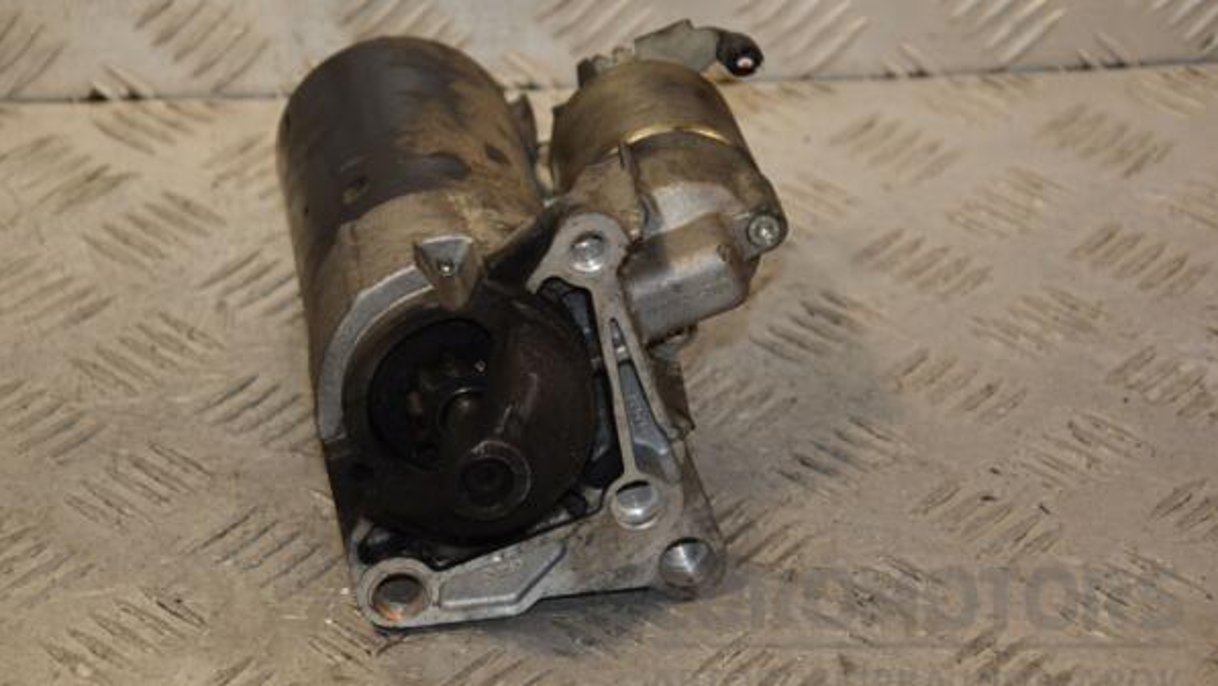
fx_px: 3829
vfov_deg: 10.2
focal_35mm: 119
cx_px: 610
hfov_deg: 18.1
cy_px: 327
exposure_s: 1/200
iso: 800
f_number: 5.6
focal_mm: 75
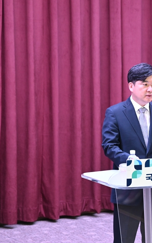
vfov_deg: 11.3
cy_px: 121
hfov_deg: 7.1
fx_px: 1227
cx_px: 150
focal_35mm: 185
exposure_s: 1/125
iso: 3200
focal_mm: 120
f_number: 4
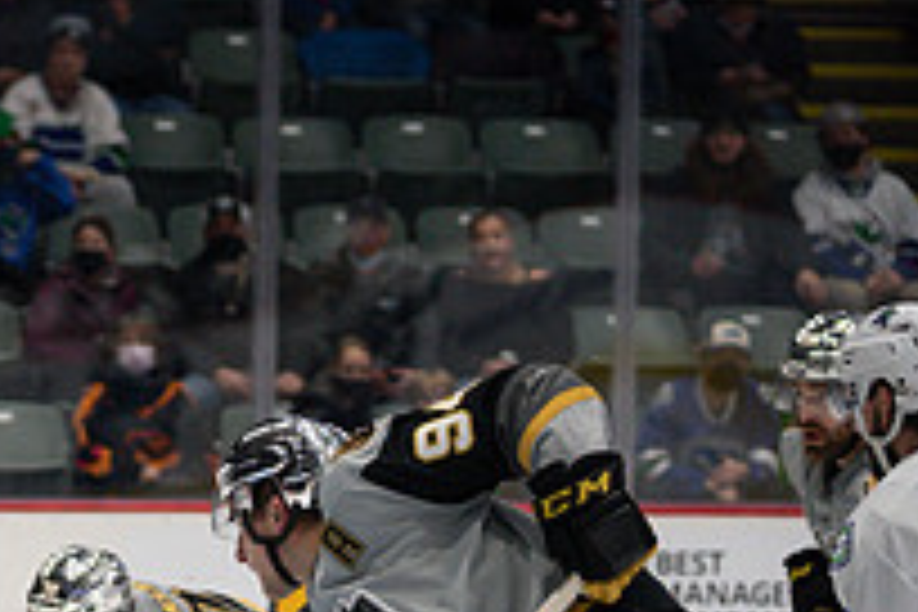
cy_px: 821
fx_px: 6859
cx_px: -365
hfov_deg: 7.5
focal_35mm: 269
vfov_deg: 5.1
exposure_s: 1/1000
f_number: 2.8
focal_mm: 93
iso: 2000
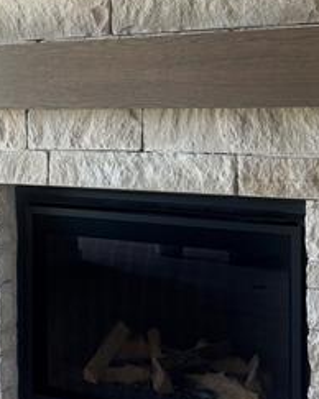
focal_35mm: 74
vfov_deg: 25.5
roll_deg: +0.6
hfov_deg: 20.0
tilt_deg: -0.4
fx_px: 874
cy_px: 108
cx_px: -10
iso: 125
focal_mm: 6.76
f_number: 1.78
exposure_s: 1/121
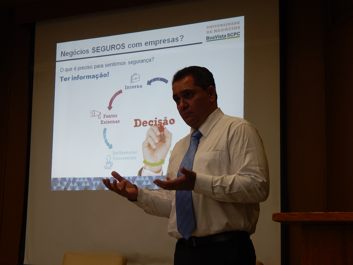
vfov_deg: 24.0
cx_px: 176
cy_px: 132
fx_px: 622
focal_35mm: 61
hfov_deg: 31.7
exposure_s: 1/30
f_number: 4
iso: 160
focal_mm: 10.9
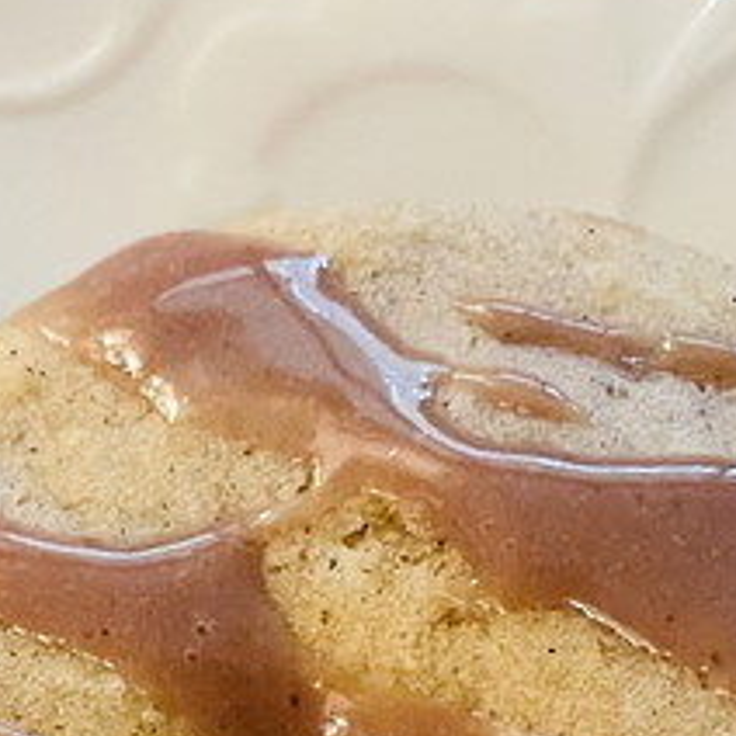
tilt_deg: -85.8
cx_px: 163
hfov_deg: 13.4
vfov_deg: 12.7
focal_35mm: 130
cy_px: 1149
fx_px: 3127
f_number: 1.6
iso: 400
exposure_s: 1/40
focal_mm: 5.1
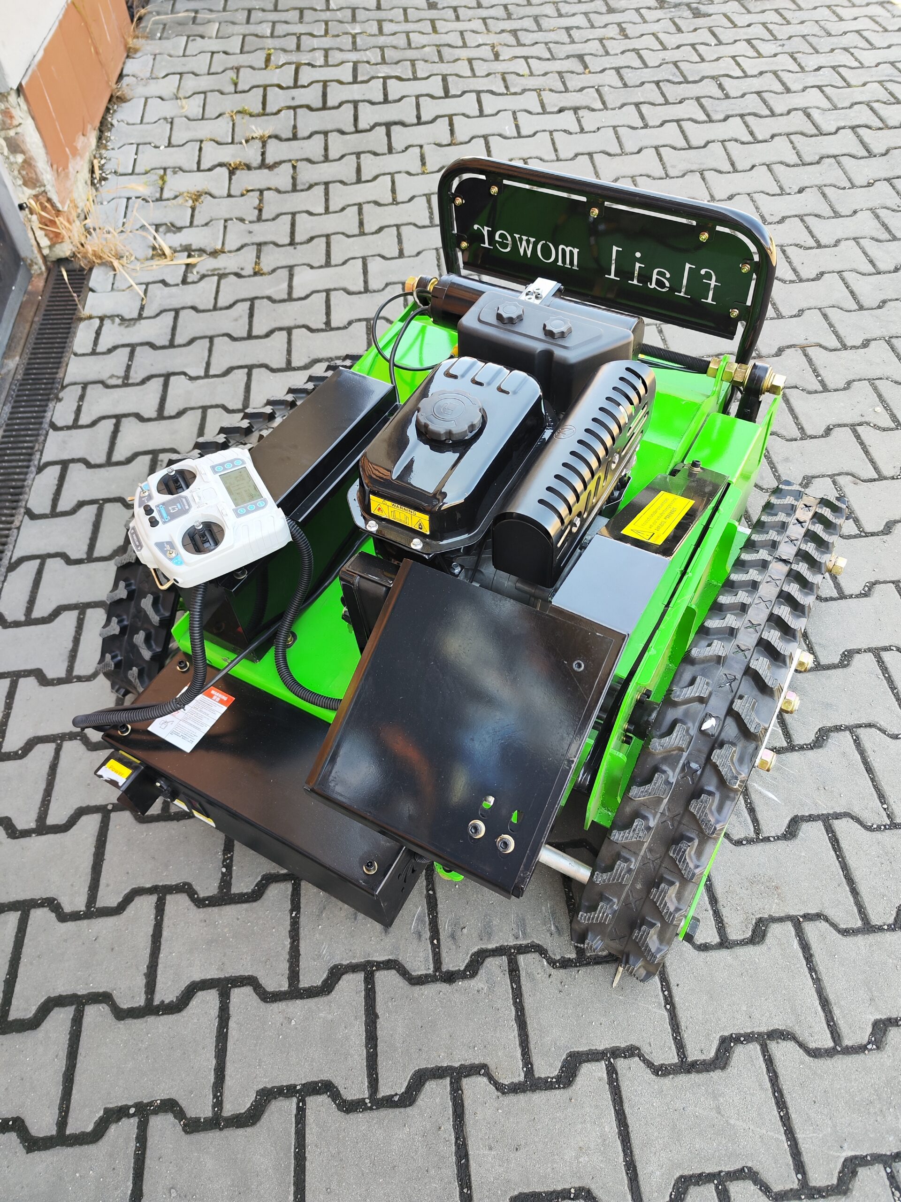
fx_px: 798
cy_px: 601
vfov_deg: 73.9
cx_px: 450
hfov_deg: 58.9
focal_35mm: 23
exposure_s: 1/100
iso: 96
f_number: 1.69
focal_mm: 7.01
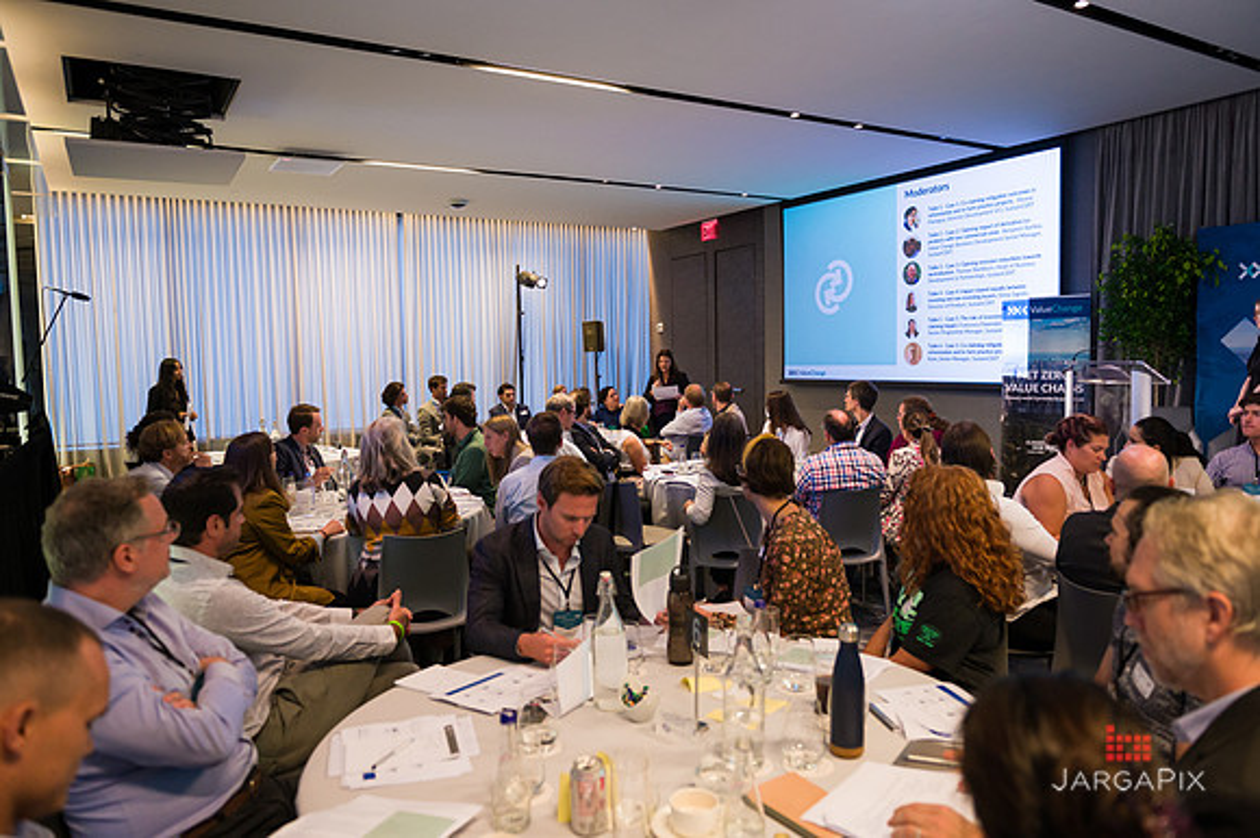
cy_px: 419
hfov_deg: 72.1
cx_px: 631
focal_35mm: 25
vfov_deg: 51.7
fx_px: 866
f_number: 3.2
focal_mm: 24
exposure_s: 1/200
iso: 1600
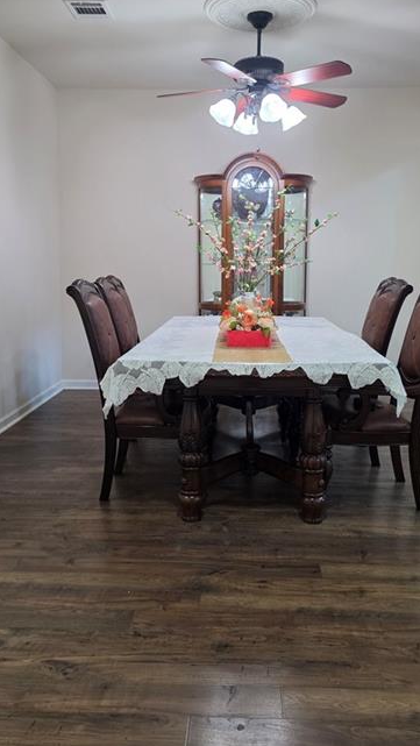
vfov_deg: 64.1
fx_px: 593
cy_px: 331
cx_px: 220
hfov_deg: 39.0
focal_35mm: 30
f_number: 1.4
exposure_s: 1/120
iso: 250
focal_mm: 6.5
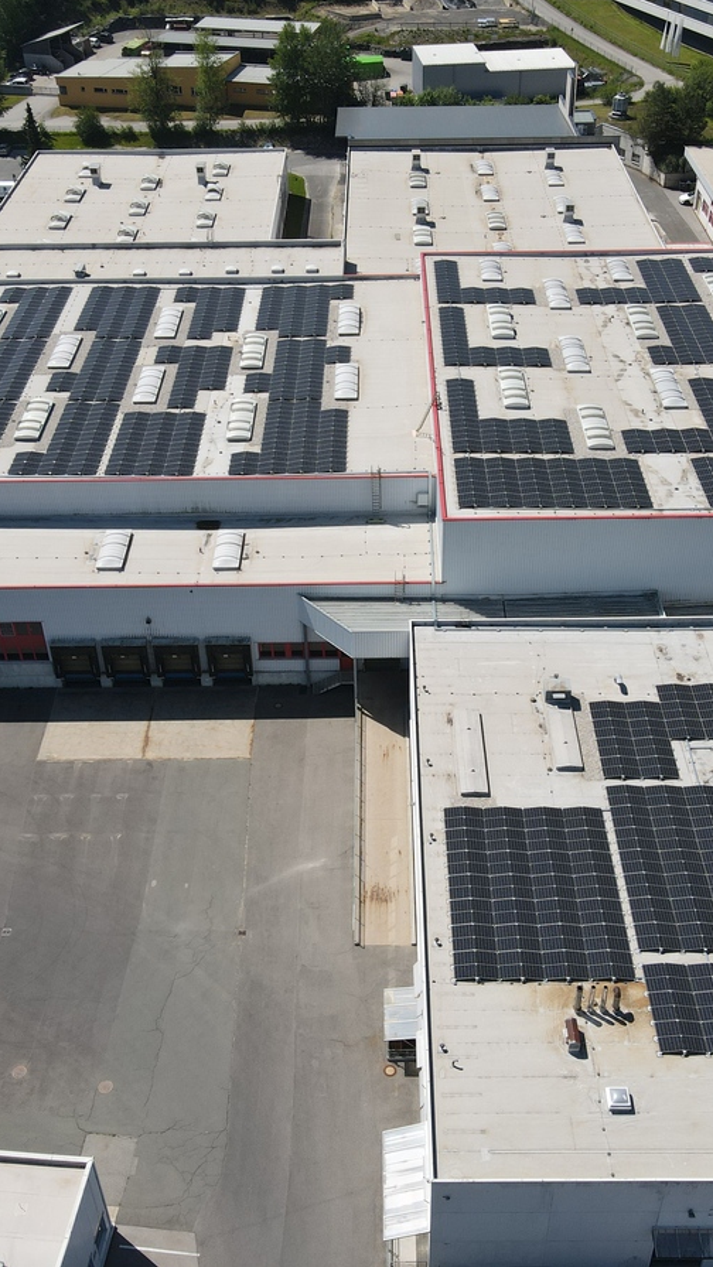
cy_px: 632
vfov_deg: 56.6
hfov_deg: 33.7
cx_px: 392
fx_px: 1176
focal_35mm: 35
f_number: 2.8
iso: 100
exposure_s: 1/1000
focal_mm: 4.5
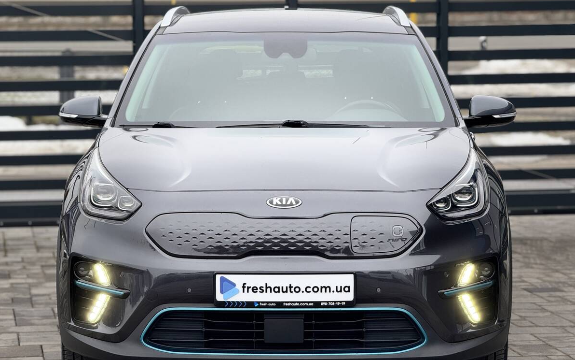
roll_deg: +0.6
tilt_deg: -6.5
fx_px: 2006
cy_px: 202
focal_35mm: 128
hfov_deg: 16.3
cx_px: 288
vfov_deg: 10.2
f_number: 2.8
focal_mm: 15.66
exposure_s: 1/152
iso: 50
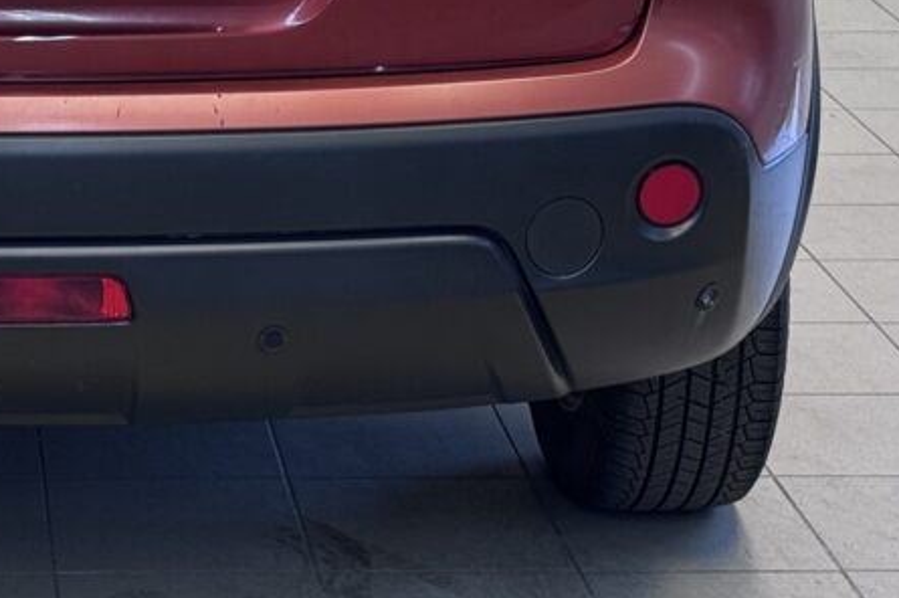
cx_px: 2
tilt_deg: -10.1
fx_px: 2870
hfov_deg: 17.4
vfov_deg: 11.6
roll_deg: -0.3
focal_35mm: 115
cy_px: -141
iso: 64
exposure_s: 1/50
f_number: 1.78
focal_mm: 6.76
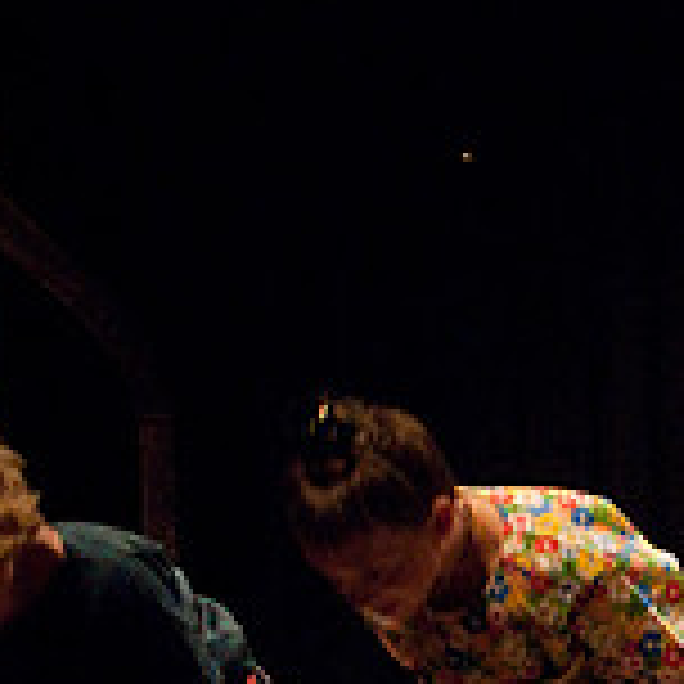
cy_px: 639
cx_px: 1138
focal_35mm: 136
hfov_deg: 12.0
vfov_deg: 12.7
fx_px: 3040
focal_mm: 28
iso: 1000
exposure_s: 1/125
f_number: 2.8
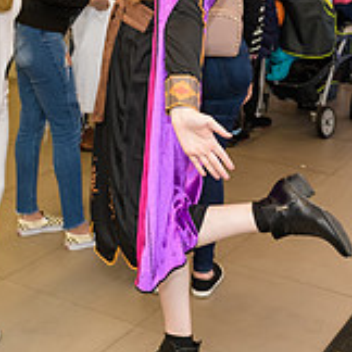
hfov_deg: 23.7
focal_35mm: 73
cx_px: 183
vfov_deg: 22.7
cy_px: -8
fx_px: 840
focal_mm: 24
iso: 800
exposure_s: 1/125
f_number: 3.2
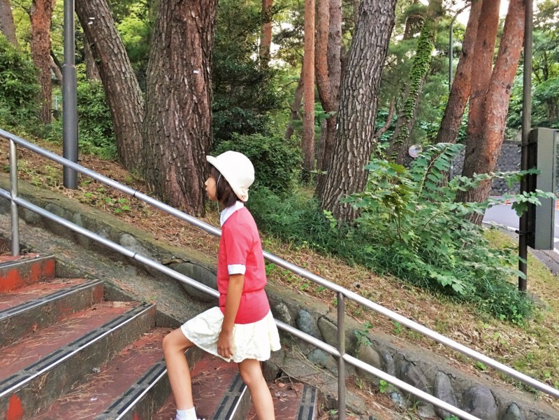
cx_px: 280
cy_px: 210
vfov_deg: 48.2
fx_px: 468
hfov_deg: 61.7
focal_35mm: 29
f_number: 2.2
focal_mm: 4.15
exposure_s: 1/15
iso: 80
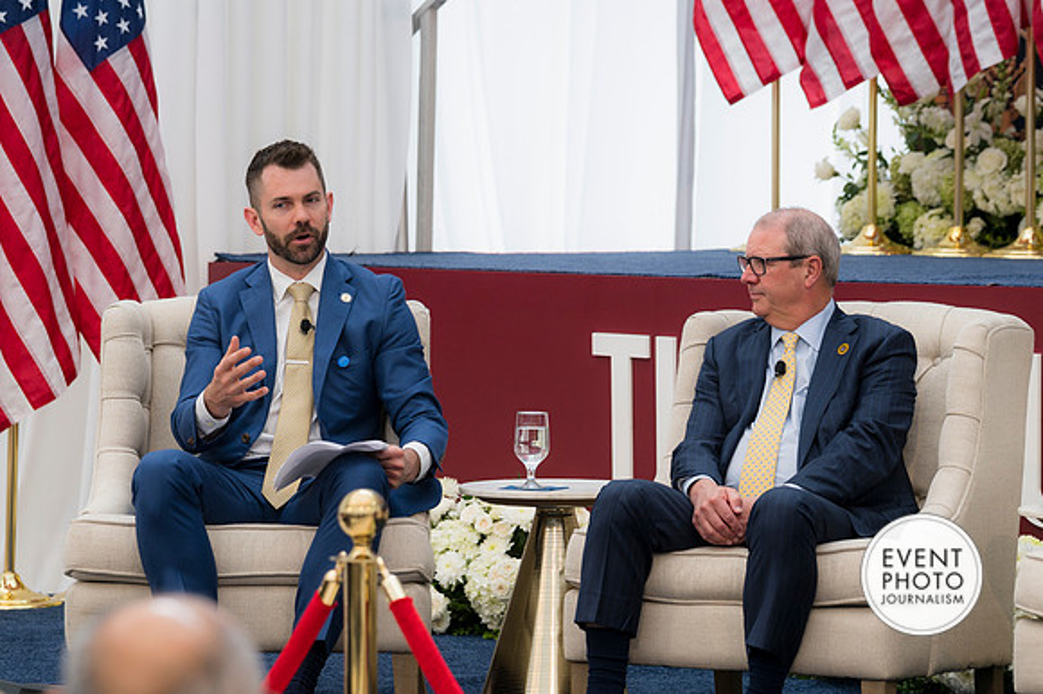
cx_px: 522
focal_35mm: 147
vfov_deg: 9.3
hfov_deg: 14.0
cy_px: 347
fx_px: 4256
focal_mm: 98
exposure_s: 1/160
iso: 180
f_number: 4
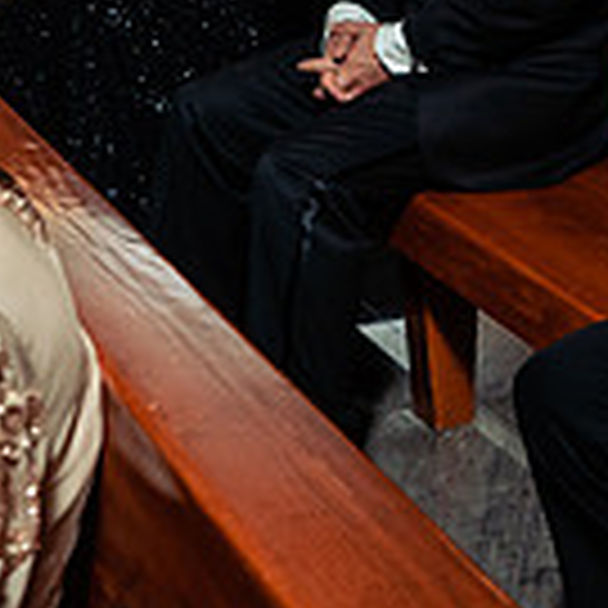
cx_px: 716
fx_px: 1808
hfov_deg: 18.2
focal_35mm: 91
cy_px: 16
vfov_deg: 18.6
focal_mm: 25
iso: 1250
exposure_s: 1/160
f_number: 4
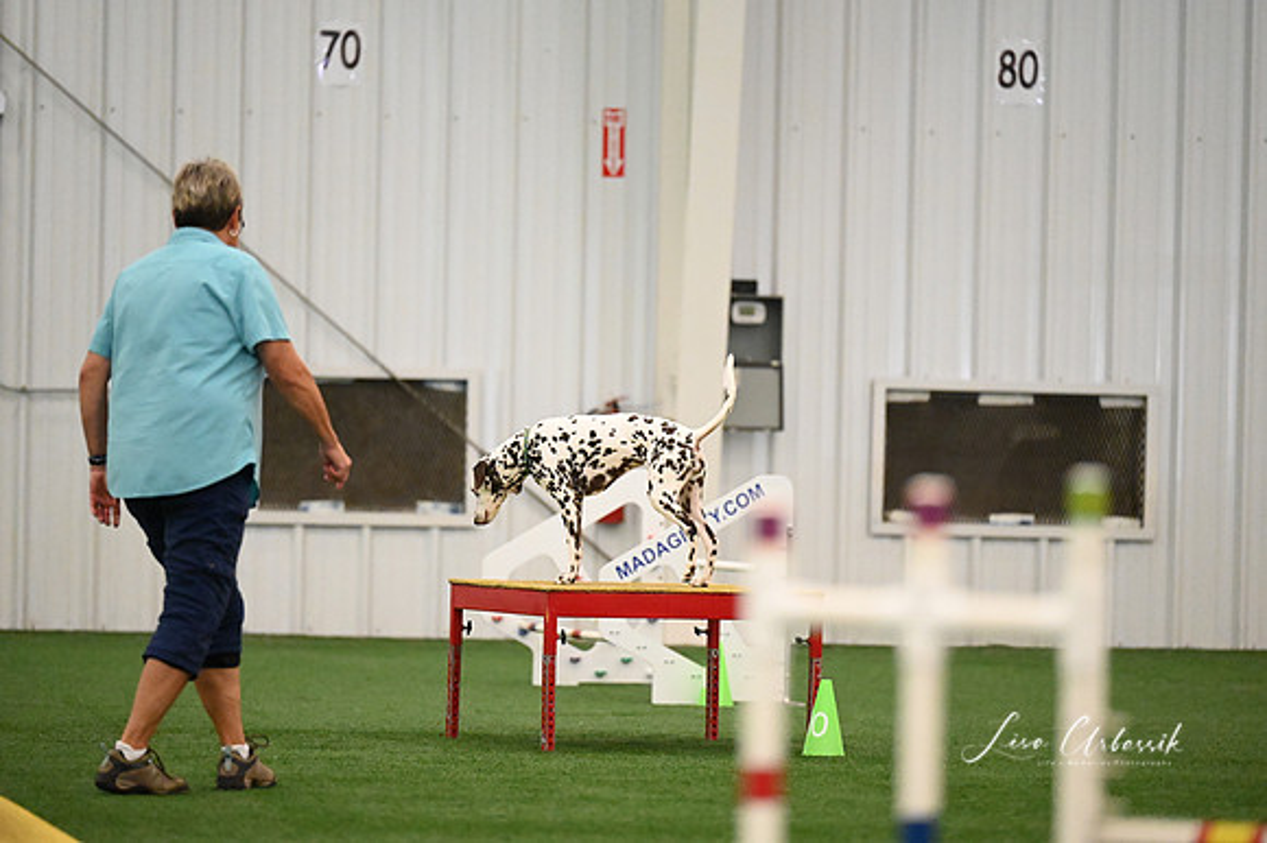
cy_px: 422
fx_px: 7035
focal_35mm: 200
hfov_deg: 10.3
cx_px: 634
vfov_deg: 6.9
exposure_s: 1/800
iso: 16000
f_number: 2.8
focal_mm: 200
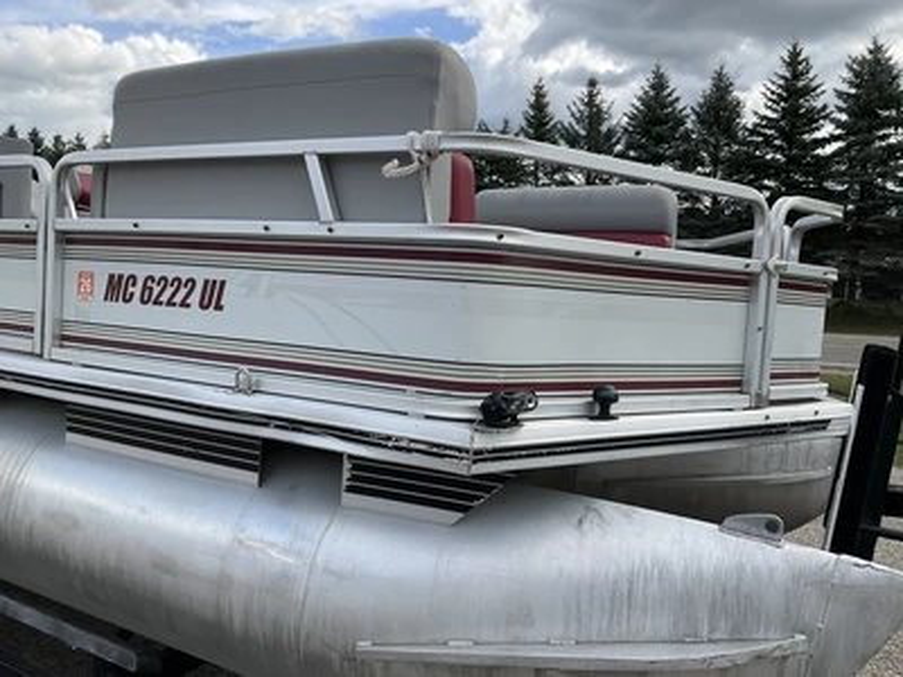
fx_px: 756
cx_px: 452
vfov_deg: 48.2
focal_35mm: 29
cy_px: 338
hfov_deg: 61.7
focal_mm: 3
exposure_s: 1/1015
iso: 25
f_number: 1.8
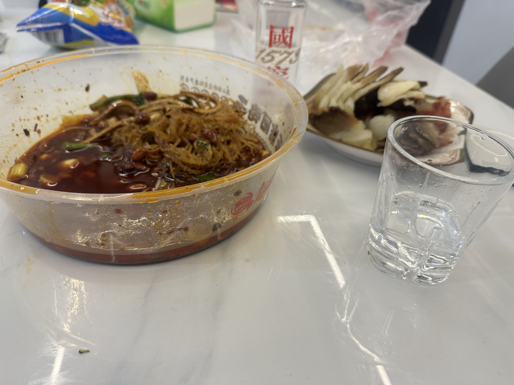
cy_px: 192
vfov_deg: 56.8
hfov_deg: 71.6
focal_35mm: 24
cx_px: 257
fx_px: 356
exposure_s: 1/121
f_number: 1.78
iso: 200
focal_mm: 6.86
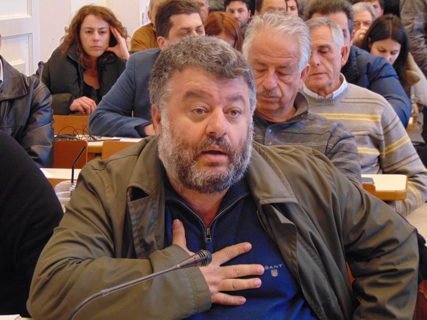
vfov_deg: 13.7
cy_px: 160
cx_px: 214
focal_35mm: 108
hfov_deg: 18.2
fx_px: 1332
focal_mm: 19.4
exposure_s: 1/25
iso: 400
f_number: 3.9
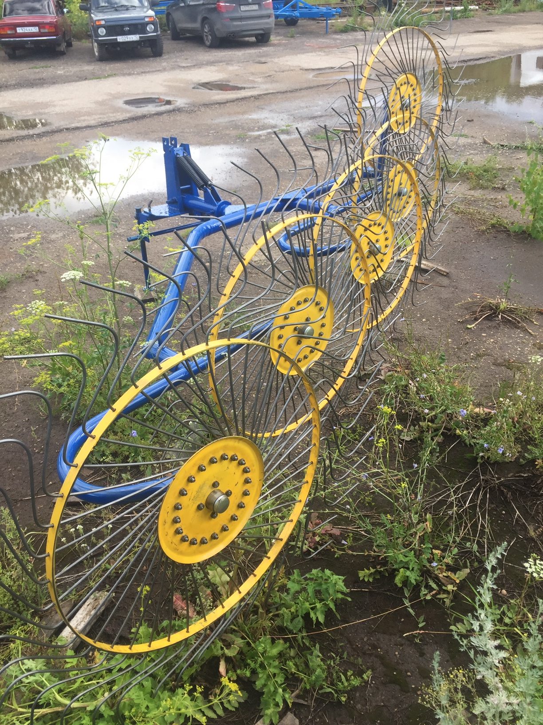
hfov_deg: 48.2
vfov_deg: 61.7
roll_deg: +2.4
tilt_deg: -31.7
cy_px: 362
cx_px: 272
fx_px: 607
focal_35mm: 29
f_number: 2.2
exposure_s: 1/289
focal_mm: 4.15
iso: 32
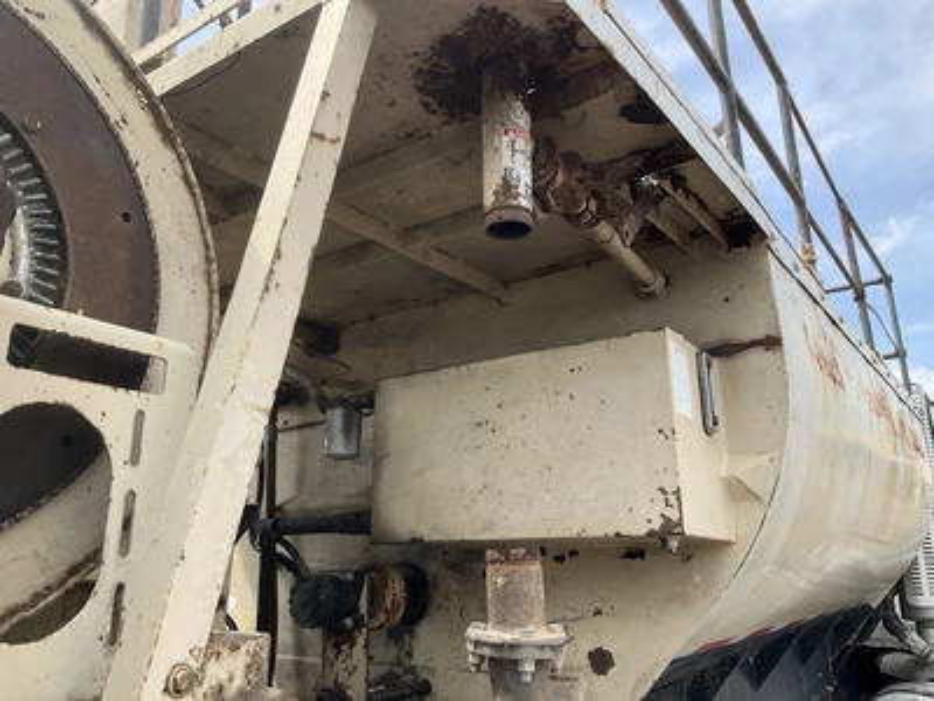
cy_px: 350
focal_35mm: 29
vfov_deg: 48.2
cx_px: 467
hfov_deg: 61.7
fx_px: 782
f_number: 1.8
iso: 25
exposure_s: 1/912
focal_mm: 3
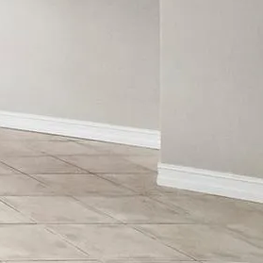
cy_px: -10
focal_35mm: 73
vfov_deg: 22.6
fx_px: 627
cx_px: -378
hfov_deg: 14.5
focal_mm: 10
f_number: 8
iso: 800
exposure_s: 1/30
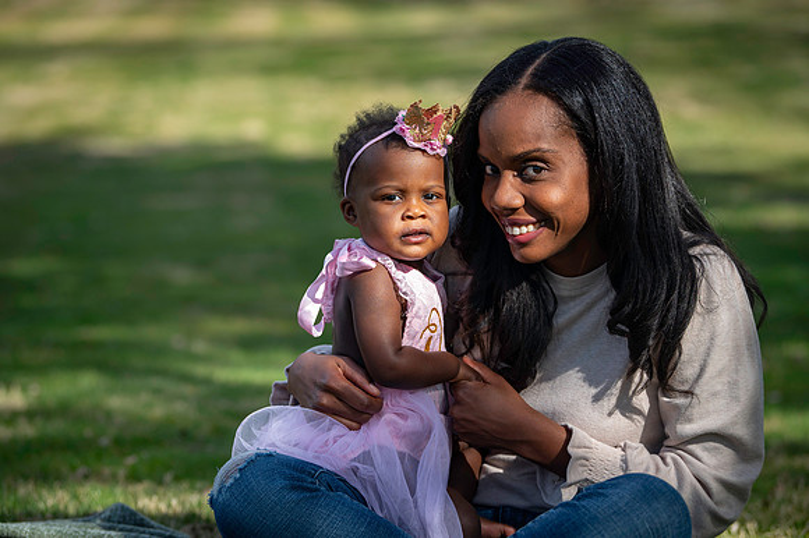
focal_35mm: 110
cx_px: 404
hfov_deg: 18.6
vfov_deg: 12.4
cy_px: 269
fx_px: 2470
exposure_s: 1/1250
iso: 250
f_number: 4
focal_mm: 110
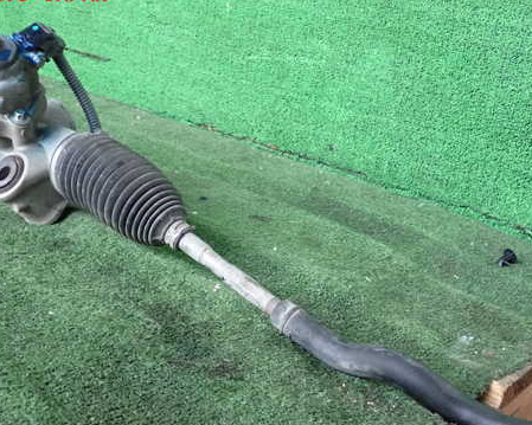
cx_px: 248
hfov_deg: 39.5
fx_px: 740
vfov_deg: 32.0
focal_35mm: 47
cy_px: 245
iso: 1250
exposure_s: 1/125
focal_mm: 6.37
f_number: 2.5
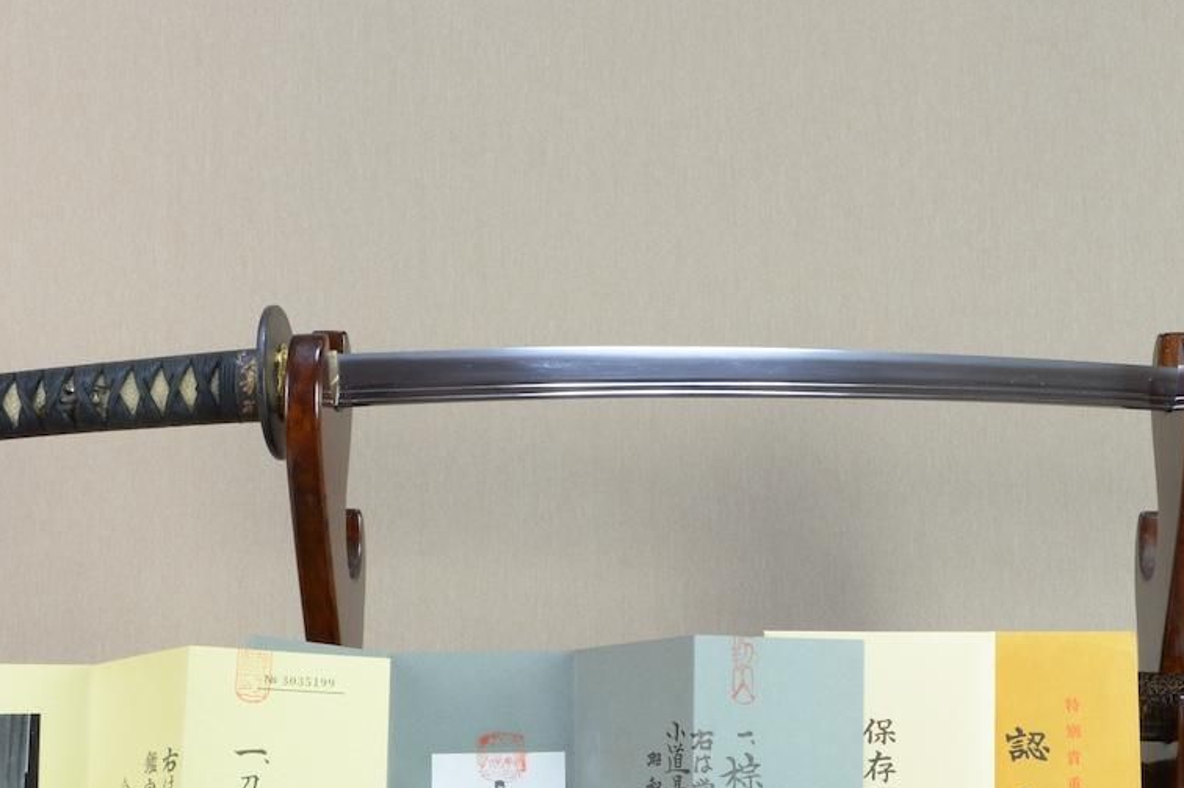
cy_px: 471
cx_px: 731
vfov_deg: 26.9
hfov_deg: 39.4
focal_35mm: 50
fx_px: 1643
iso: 400
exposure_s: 1/2
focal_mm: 18
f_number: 11
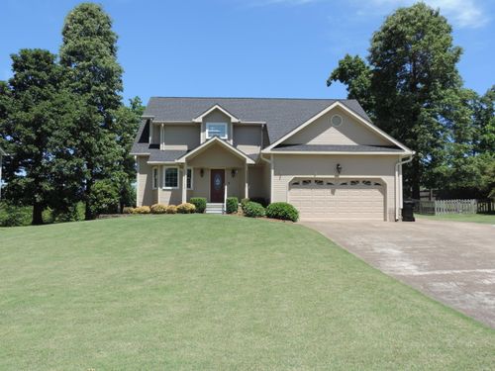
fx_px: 472
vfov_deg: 42.9
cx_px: 248
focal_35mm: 33
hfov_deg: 55.4
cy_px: 186
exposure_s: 1/800
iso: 80
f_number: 3.2
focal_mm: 5.8
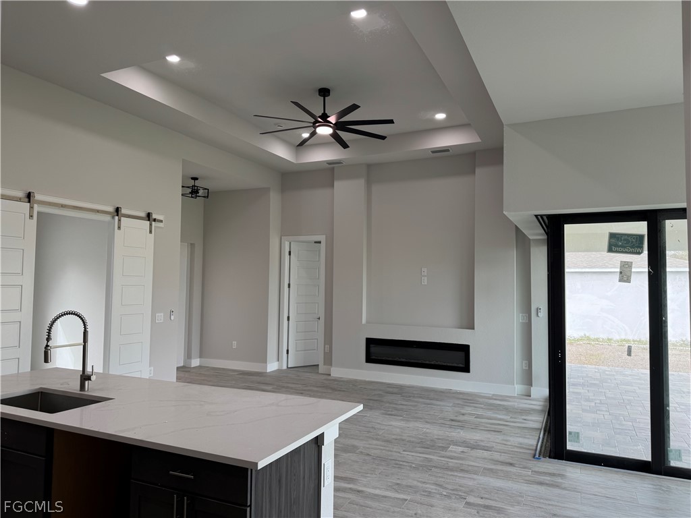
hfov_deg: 71.6
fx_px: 479
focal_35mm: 24
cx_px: 346
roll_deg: -1.2
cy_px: 259
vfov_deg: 56.8
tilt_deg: +2.3
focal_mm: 6.76
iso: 80
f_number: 1.78
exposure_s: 1/172
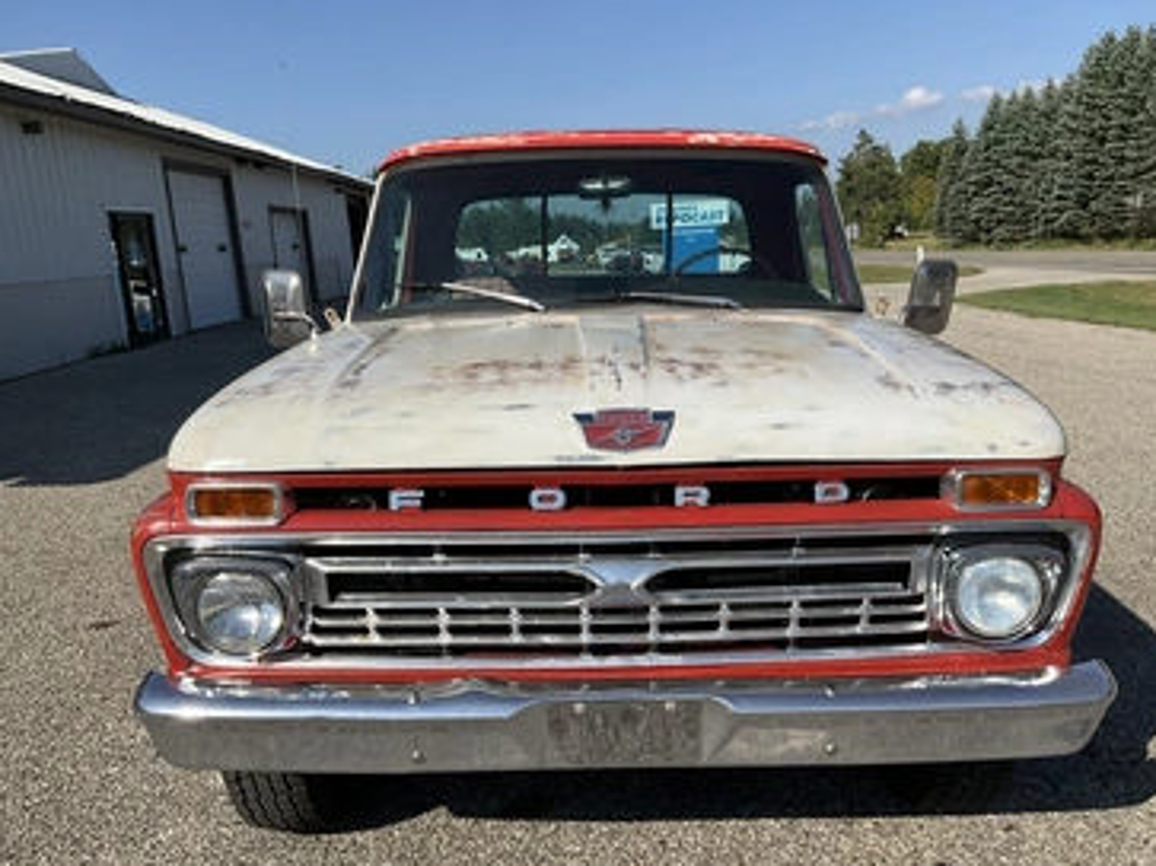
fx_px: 1068
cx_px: 605
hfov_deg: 56.8
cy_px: 474
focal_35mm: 32
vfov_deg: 44.1
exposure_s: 1/2801
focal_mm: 3
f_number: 1.8
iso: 25
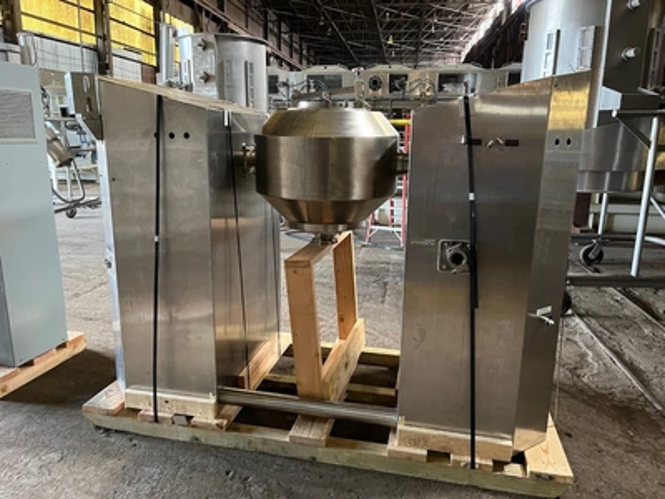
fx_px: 499
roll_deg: -0.4
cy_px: 250
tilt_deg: -12.5
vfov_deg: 53.1
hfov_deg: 67.3
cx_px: 332
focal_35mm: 26
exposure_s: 1/60
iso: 500
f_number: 1.6
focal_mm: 5.1
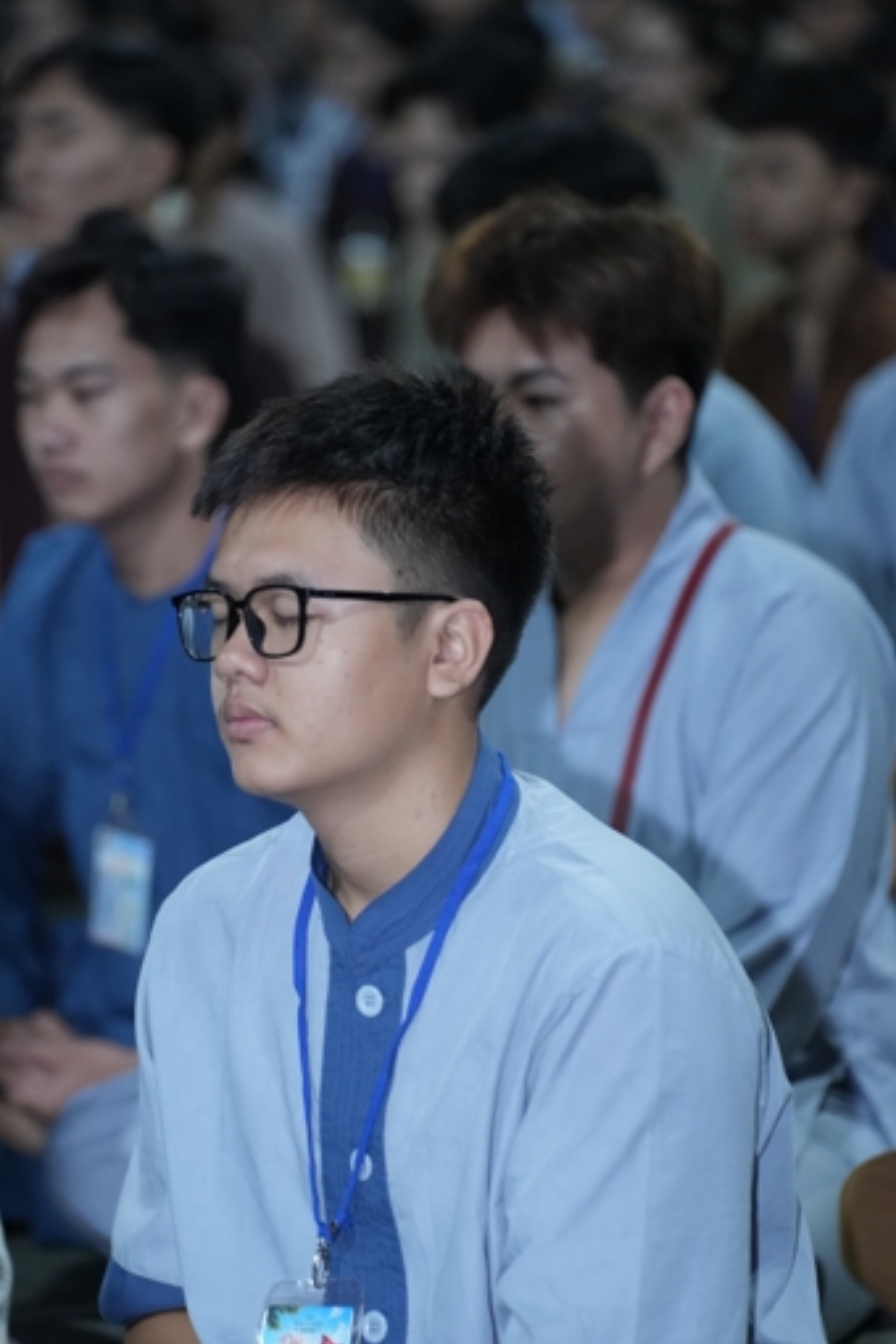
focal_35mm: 172
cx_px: 336
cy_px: 835
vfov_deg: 11.9
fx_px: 6421
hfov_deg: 8.0
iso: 4000
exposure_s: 1/125
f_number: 2.8
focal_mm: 135
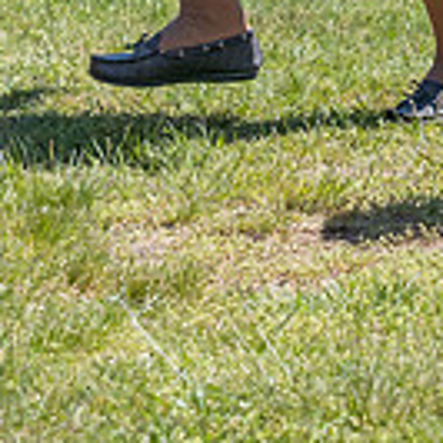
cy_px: -281
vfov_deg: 4.5
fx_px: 5560
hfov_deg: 4.5
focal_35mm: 384
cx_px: 563
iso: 800
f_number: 6.3
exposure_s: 1/2500
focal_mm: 86
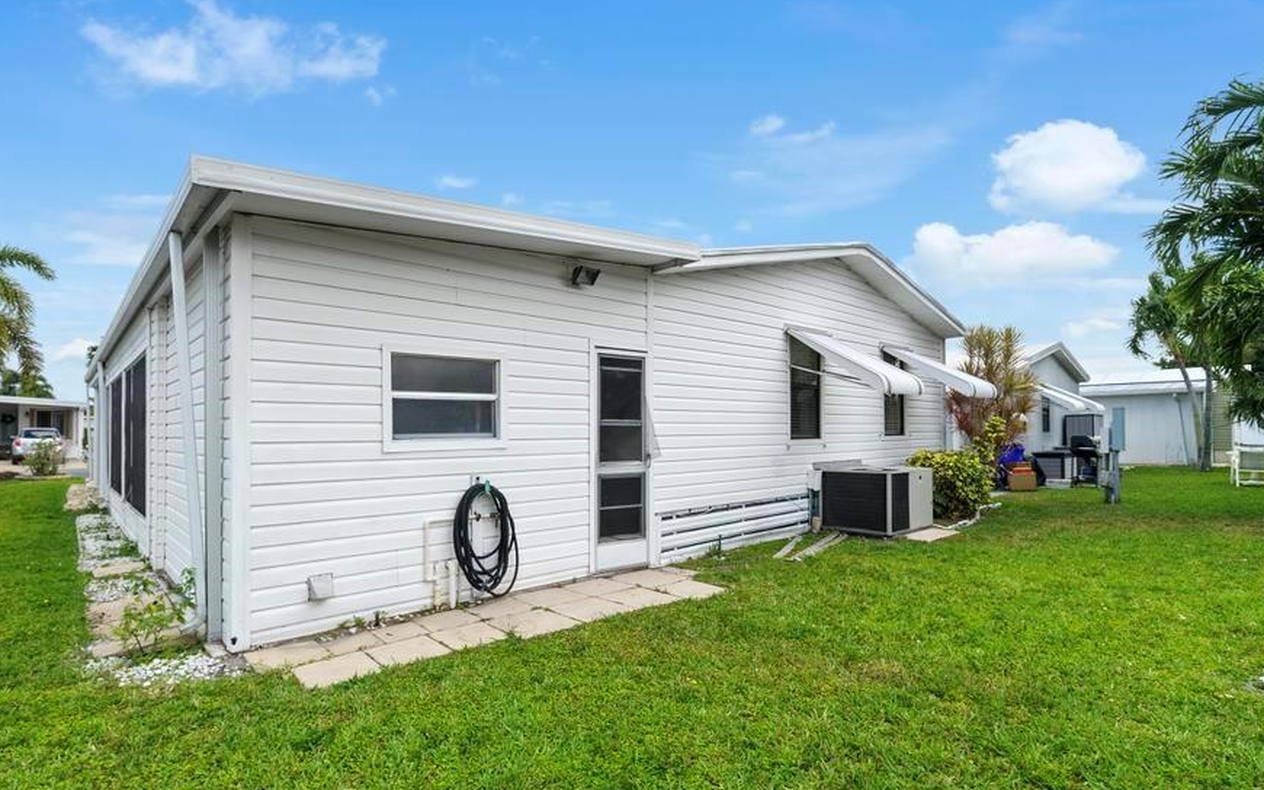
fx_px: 620
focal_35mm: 18
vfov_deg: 64.9
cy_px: 428
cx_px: 596
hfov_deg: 91.0
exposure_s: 1/500
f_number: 6.3
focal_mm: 10
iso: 100
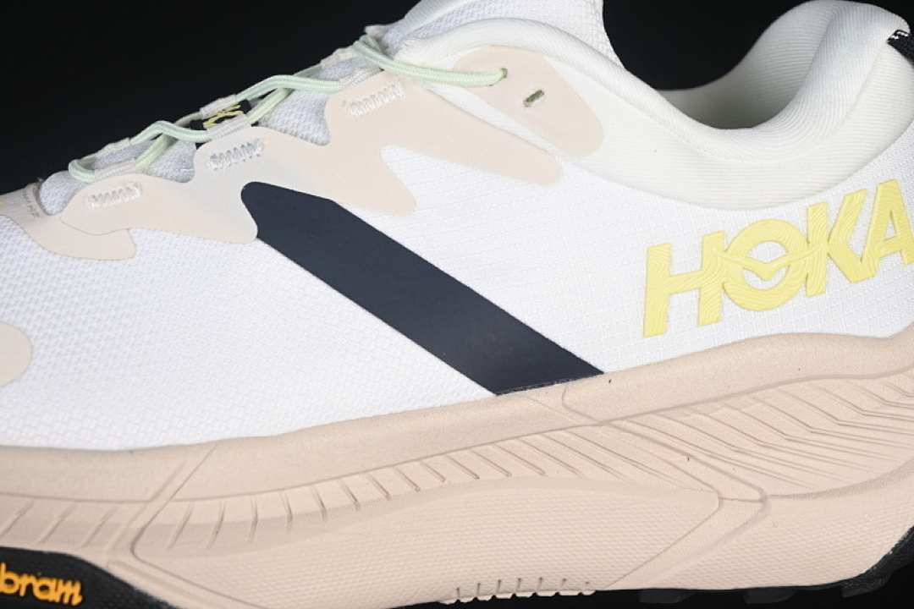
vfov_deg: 18.2
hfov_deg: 27.0
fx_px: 1904
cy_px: 304
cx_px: 457
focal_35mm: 75
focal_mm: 50
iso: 160
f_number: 7.1
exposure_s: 1/80
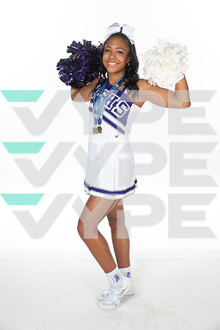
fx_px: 504
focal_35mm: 55
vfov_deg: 36.2
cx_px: 110
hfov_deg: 24.6
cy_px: 165
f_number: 7.1
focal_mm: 55
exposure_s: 1/320
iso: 800
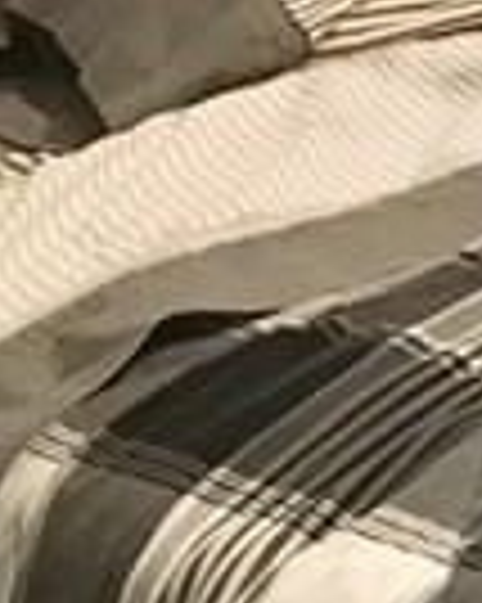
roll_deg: +3.2
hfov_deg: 6.2
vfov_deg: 8.5
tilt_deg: -8.7
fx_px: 3874
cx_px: 1721
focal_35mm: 217
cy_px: -580
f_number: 2.2
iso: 200
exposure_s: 1/24
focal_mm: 4.15
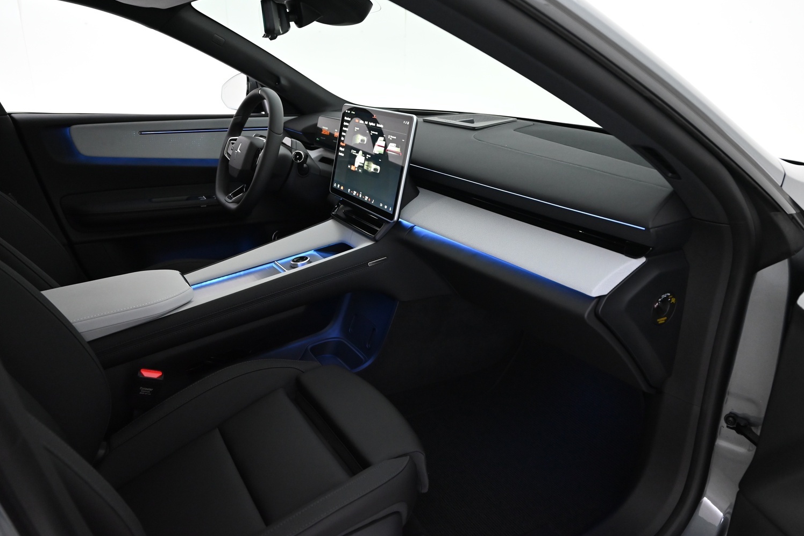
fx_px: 581
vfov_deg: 49.5
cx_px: 409
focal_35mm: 26
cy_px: 256
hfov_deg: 69.4
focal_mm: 24
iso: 3200
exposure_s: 1/80
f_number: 4
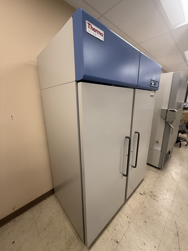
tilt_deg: -13.7
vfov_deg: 102.1
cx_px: 94
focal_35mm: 14
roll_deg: +0.2
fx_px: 101
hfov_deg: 85.7
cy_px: 126
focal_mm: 2.22
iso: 160
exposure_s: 1/120
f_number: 2.2
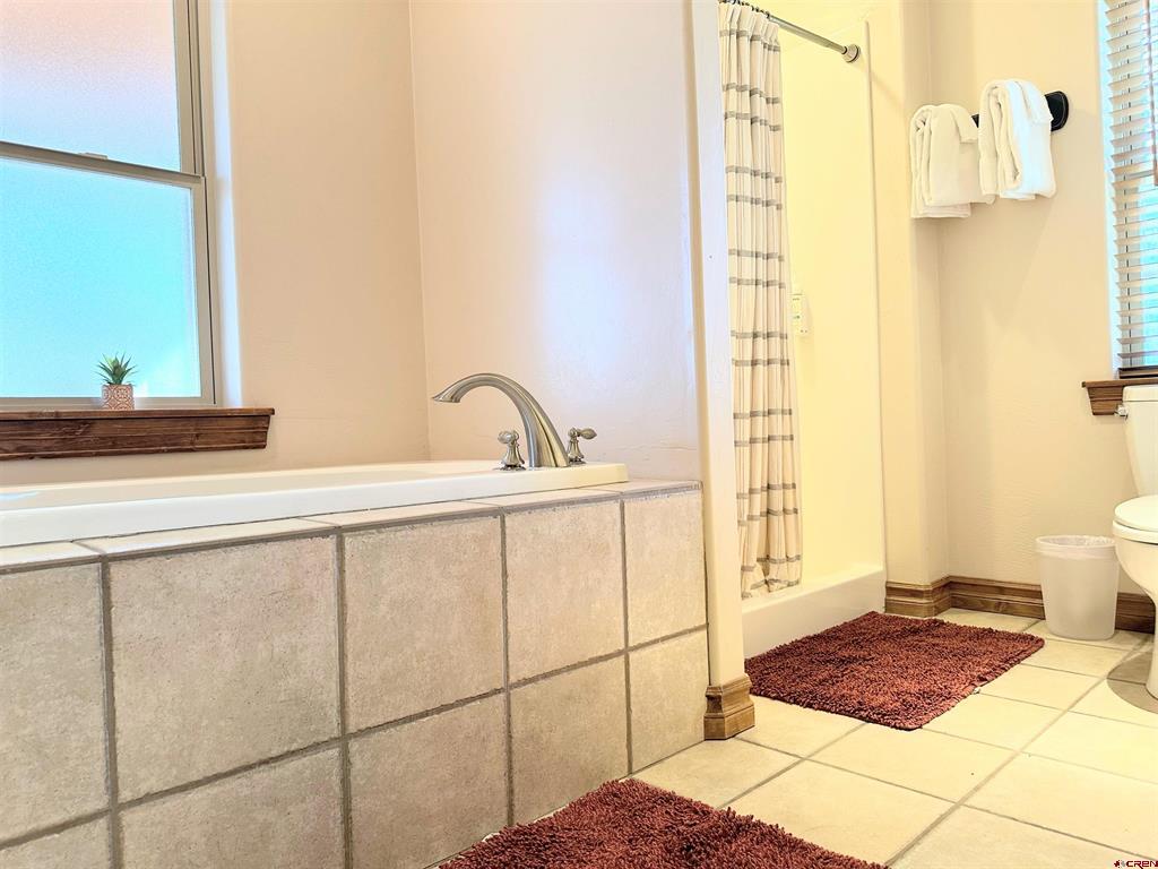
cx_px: 579
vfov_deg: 56.8
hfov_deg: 71.6
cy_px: 434
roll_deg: +2.5
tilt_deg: +0.3
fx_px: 803
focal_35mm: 24
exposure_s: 1/60
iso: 200
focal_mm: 6.86
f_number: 1.78
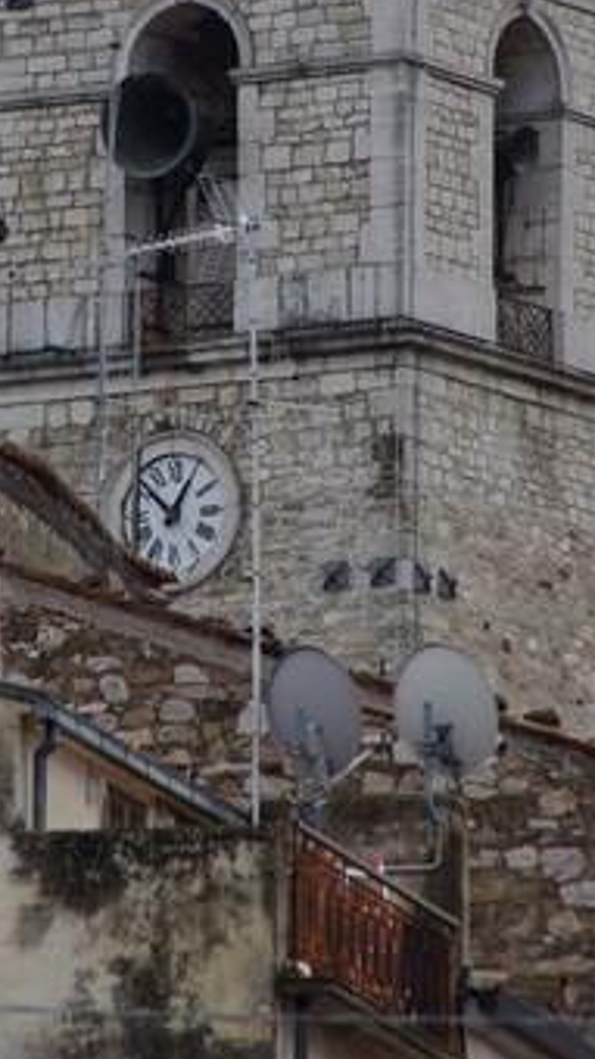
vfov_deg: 3.7
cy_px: 336
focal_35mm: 578
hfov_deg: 2.1
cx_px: 245
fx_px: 16228
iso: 320
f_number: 8
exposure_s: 1/250
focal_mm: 250
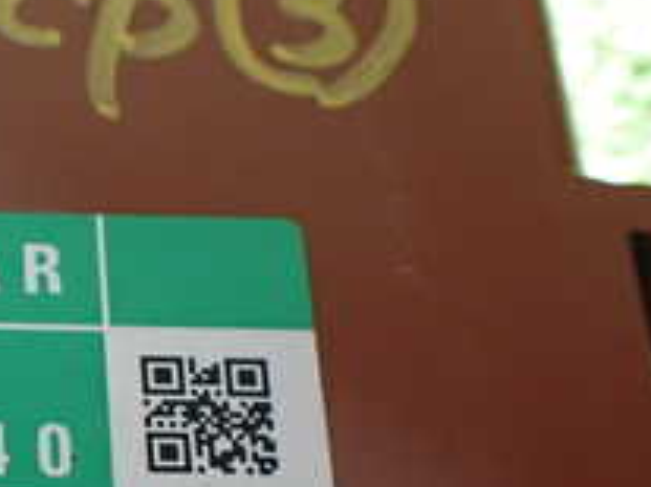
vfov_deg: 16.7
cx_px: -204
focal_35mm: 87
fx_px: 1635
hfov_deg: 20.5
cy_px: 430
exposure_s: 1/125
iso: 400
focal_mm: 5.4
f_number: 2.3
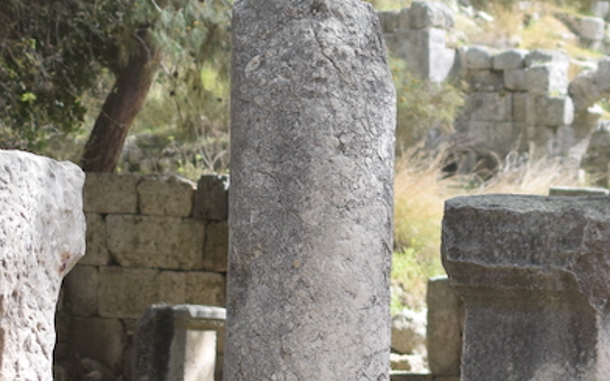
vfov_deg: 6.4
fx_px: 3407
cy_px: 197
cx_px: 311
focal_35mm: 205
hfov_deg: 10.2
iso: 400
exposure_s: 1/2000
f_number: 3.2
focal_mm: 35
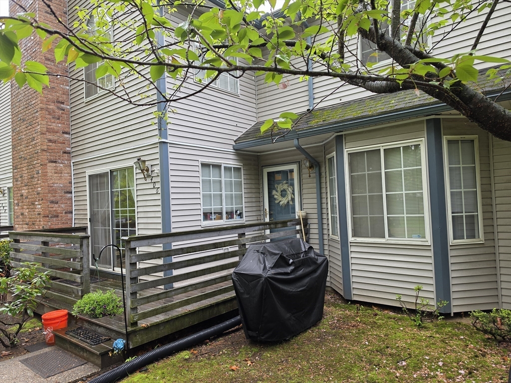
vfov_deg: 58.9
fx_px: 340
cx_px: 256
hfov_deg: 73.9
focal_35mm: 23
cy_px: 192
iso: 80
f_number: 1.4
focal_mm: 6.5
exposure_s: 1/180
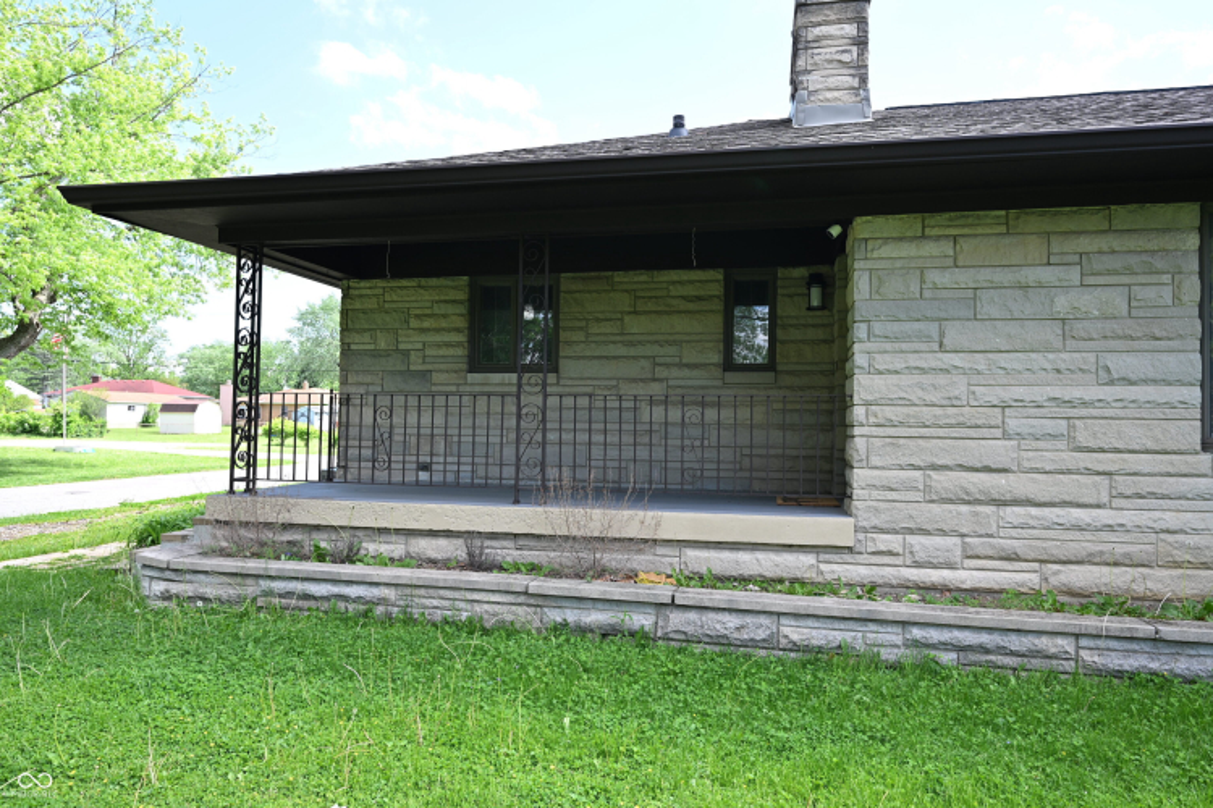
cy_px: 404
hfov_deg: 77.3
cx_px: 606
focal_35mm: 22
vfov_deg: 56.1
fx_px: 758
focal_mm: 22.5
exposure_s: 1/100
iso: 100
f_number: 5
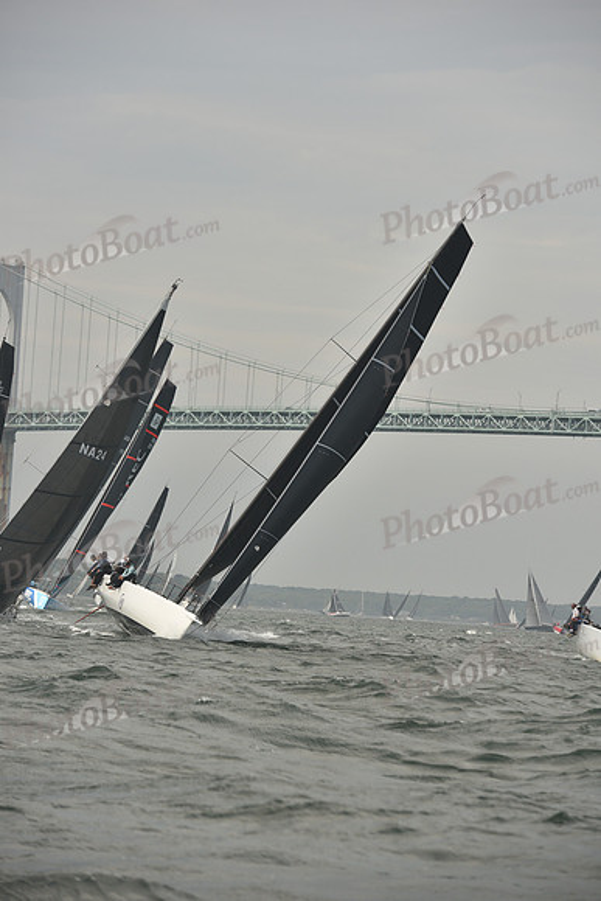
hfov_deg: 8.9
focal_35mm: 155
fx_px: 3879
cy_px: 450
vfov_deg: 13.2
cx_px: 300
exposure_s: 1/640
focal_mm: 155
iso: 250
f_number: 5.6
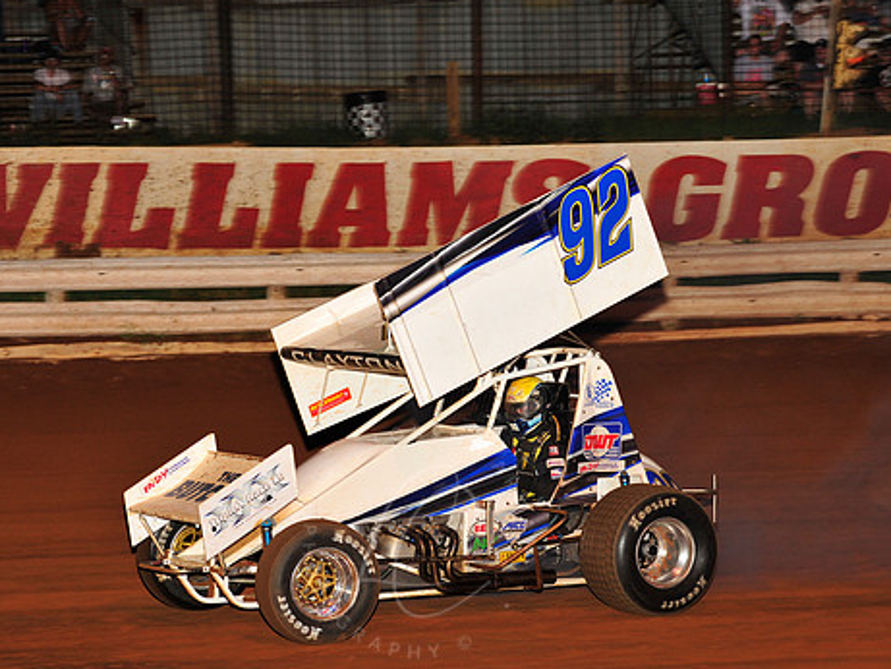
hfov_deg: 13.6
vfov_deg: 10.2
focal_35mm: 145
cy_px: 364
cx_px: 417
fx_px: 3733
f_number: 6.3
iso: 1000
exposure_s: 1/320
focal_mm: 120
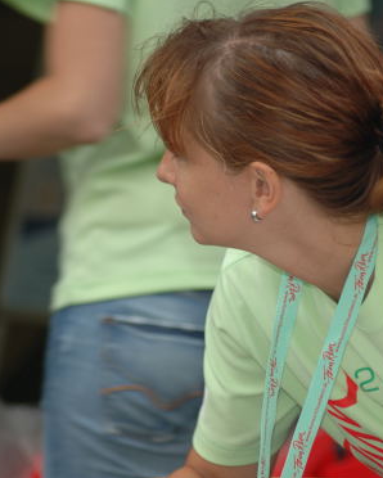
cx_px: 269
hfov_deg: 6.0
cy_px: 238
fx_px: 3681
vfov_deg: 7.4
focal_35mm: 260
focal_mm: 122
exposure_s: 1/60
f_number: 4.2
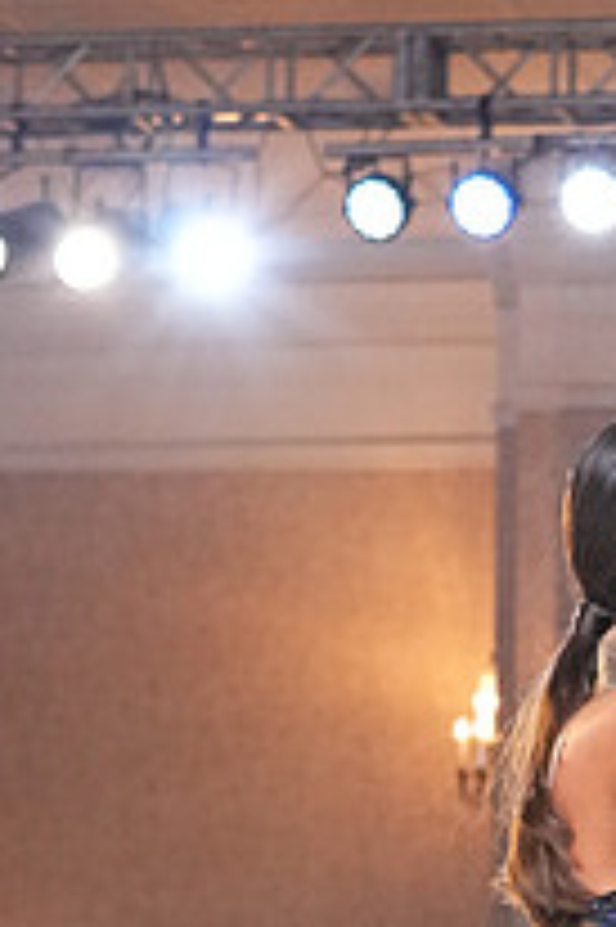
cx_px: 825
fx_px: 4345
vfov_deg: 11.8
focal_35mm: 169
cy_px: 1188
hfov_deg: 8.0
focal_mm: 40
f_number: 5.6
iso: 5000
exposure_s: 1/200
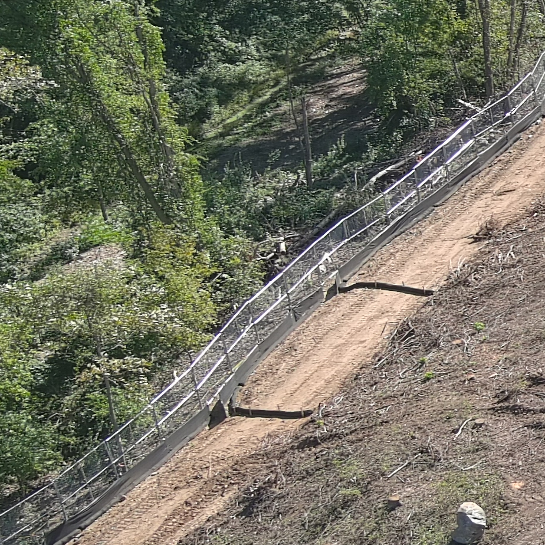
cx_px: 1442
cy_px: 108
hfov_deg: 10.0
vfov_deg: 11.9
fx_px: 2601
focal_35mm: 146
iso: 100
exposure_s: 1/640
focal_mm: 10.57
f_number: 2.8
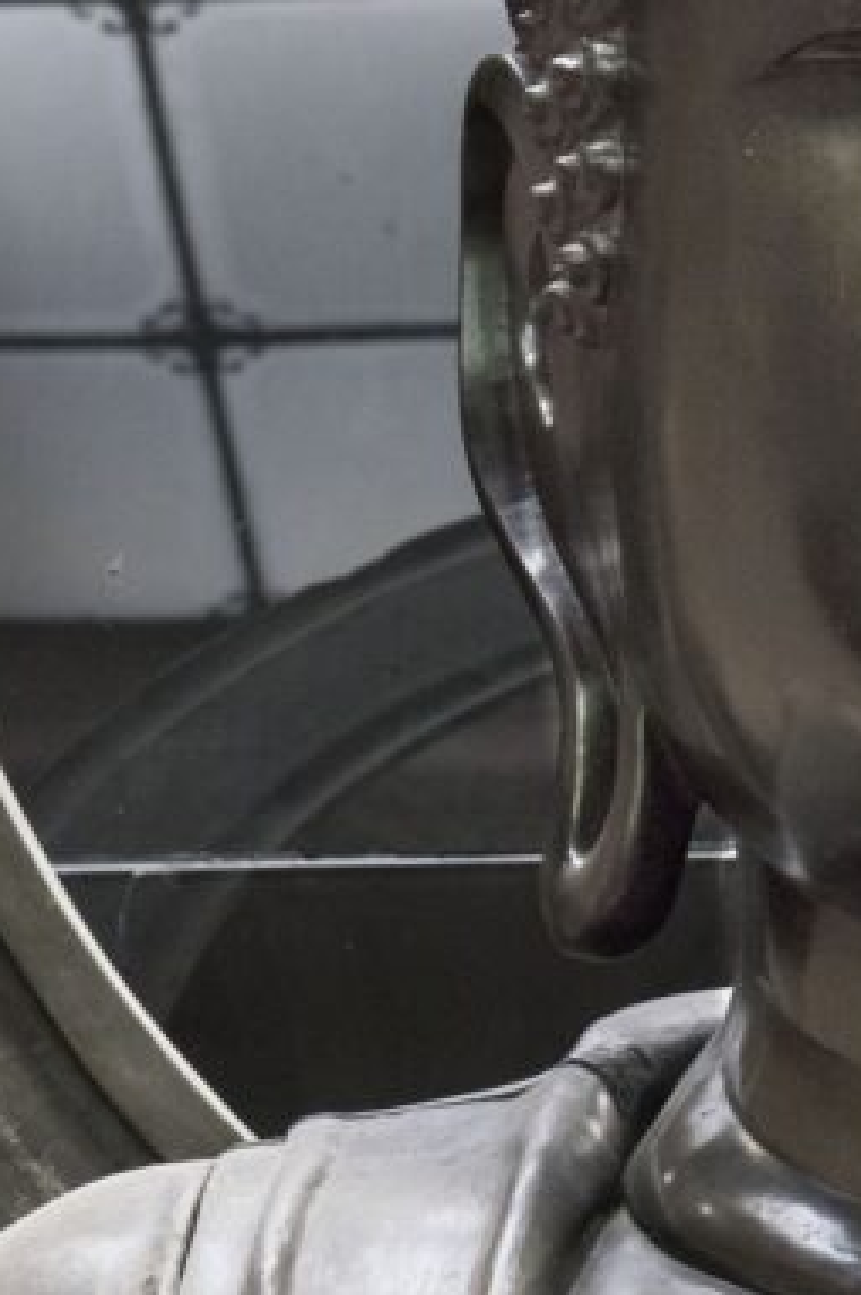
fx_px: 5786
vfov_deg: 12.5
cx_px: 598
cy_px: 1519
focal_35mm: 161
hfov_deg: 8.5
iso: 3200
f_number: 5.6
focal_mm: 60
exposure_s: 1/100
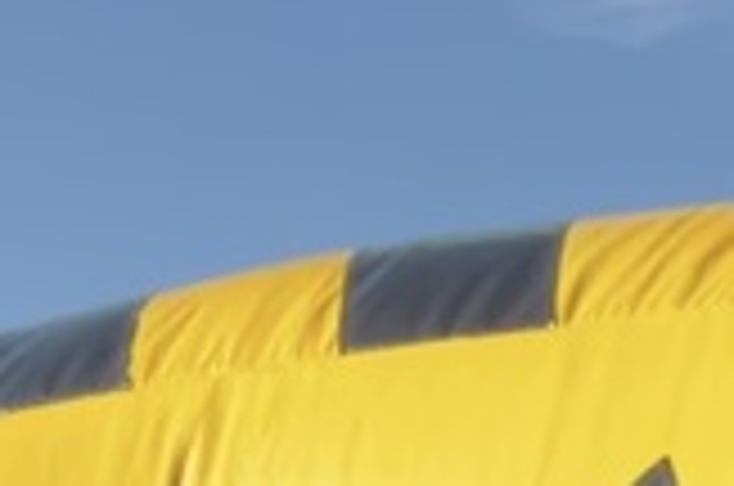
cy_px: 2254
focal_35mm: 190
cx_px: 131
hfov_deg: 10.8
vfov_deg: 5.7
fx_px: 3866
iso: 16
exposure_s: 1/683
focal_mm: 3
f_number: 1.8
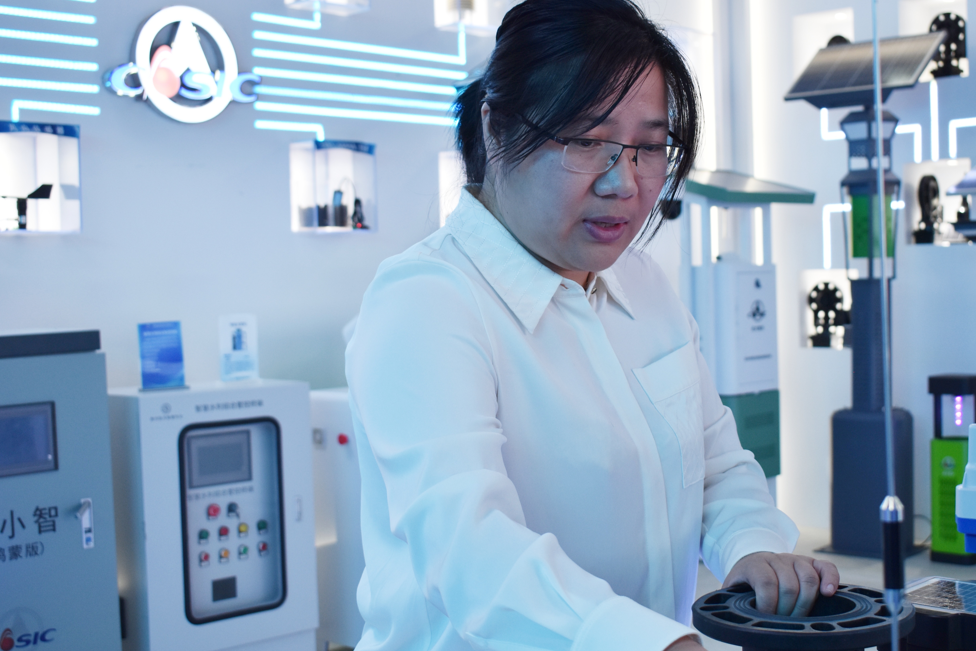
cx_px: 593
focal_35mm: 50
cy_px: 340
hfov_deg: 39.7
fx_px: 1345
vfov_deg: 27.2
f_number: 4.5
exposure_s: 1/80
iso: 400
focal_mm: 27
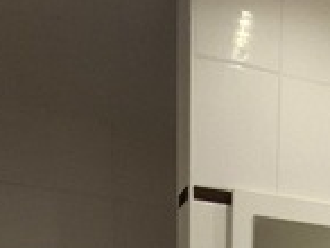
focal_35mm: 71
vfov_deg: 13.6
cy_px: 627
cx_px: 237
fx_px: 678
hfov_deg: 27.1
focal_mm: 1.74
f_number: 2.2
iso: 200
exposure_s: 1/25
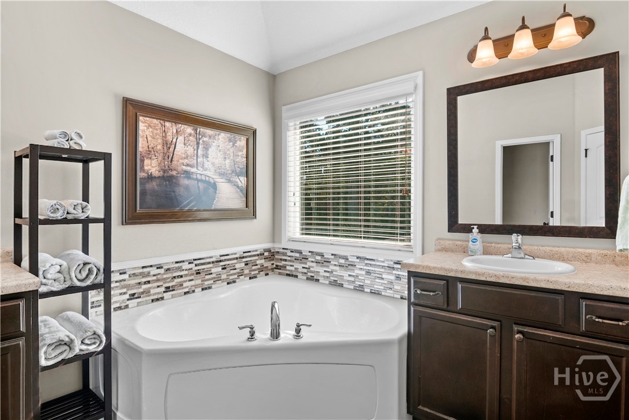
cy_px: 210
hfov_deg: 90.0
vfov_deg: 67.4
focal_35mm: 18
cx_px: 314
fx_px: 314
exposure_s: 1/5
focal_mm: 12
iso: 250
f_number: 7.1
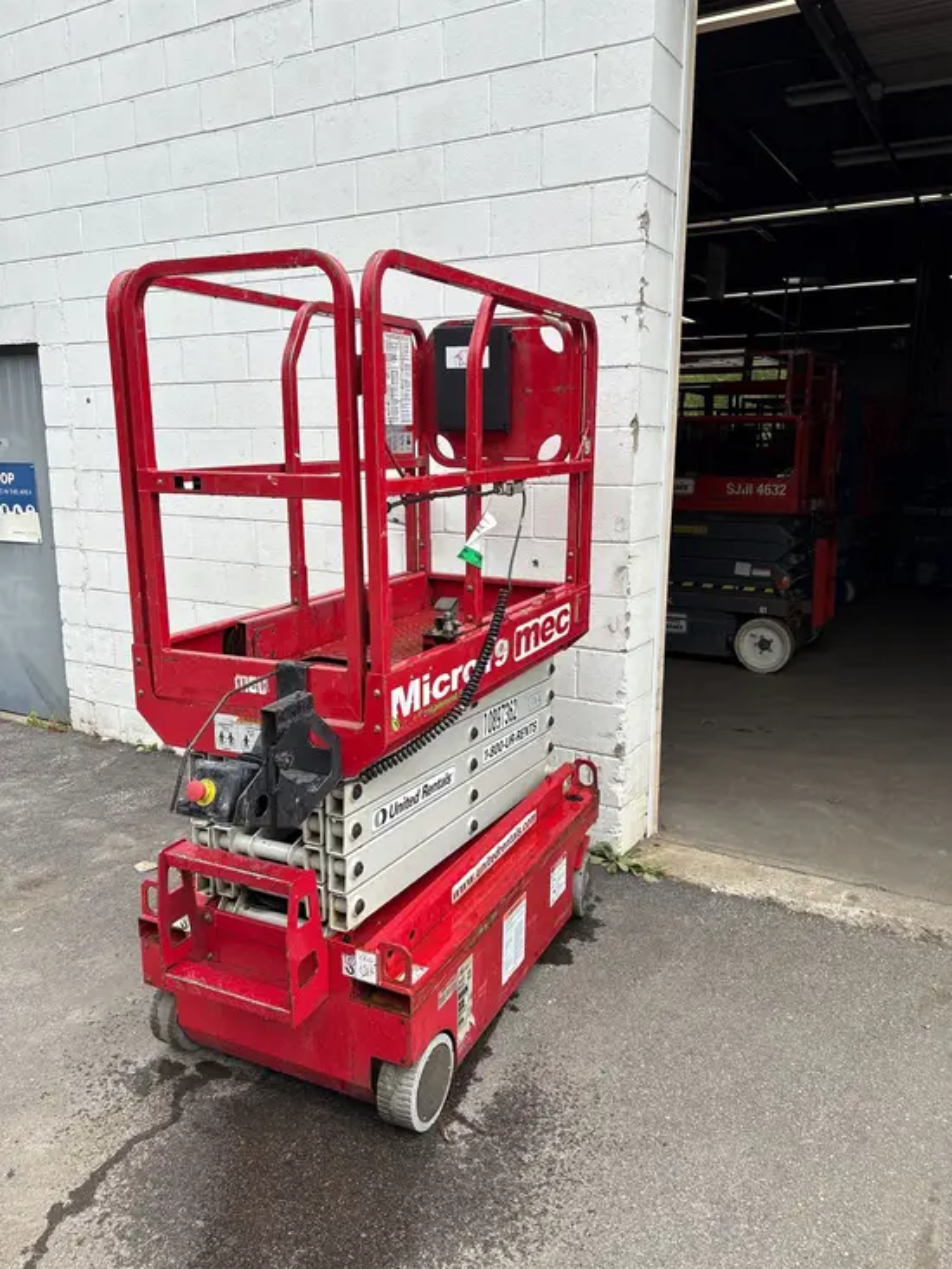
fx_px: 953
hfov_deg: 53.1
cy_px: 634
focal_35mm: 26
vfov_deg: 67.3
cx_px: 476
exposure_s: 1/1263
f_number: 1.6
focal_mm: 5.96
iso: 50
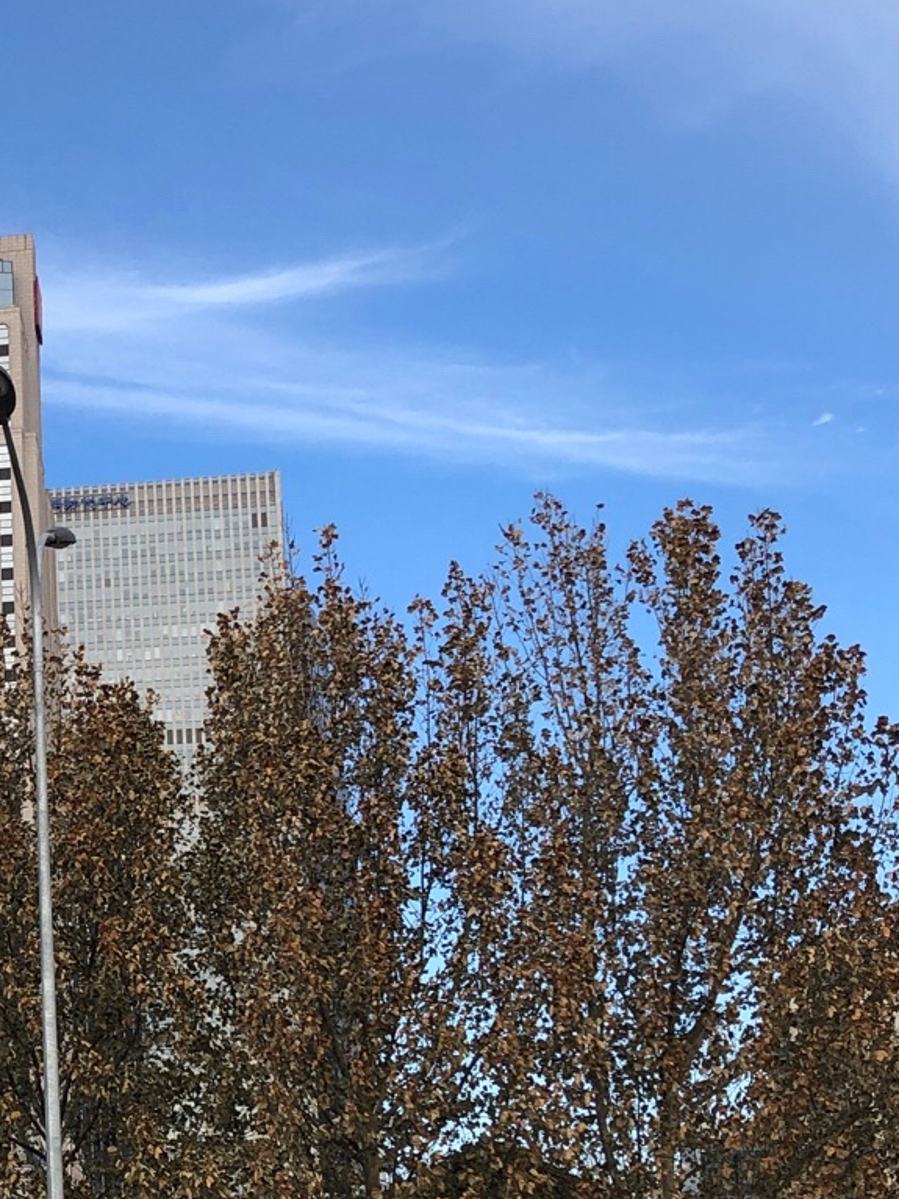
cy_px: 829
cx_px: -227
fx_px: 2529
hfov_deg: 18.9
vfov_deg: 26.5
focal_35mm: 73
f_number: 1.8
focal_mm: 4
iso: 20
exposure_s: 1/1116
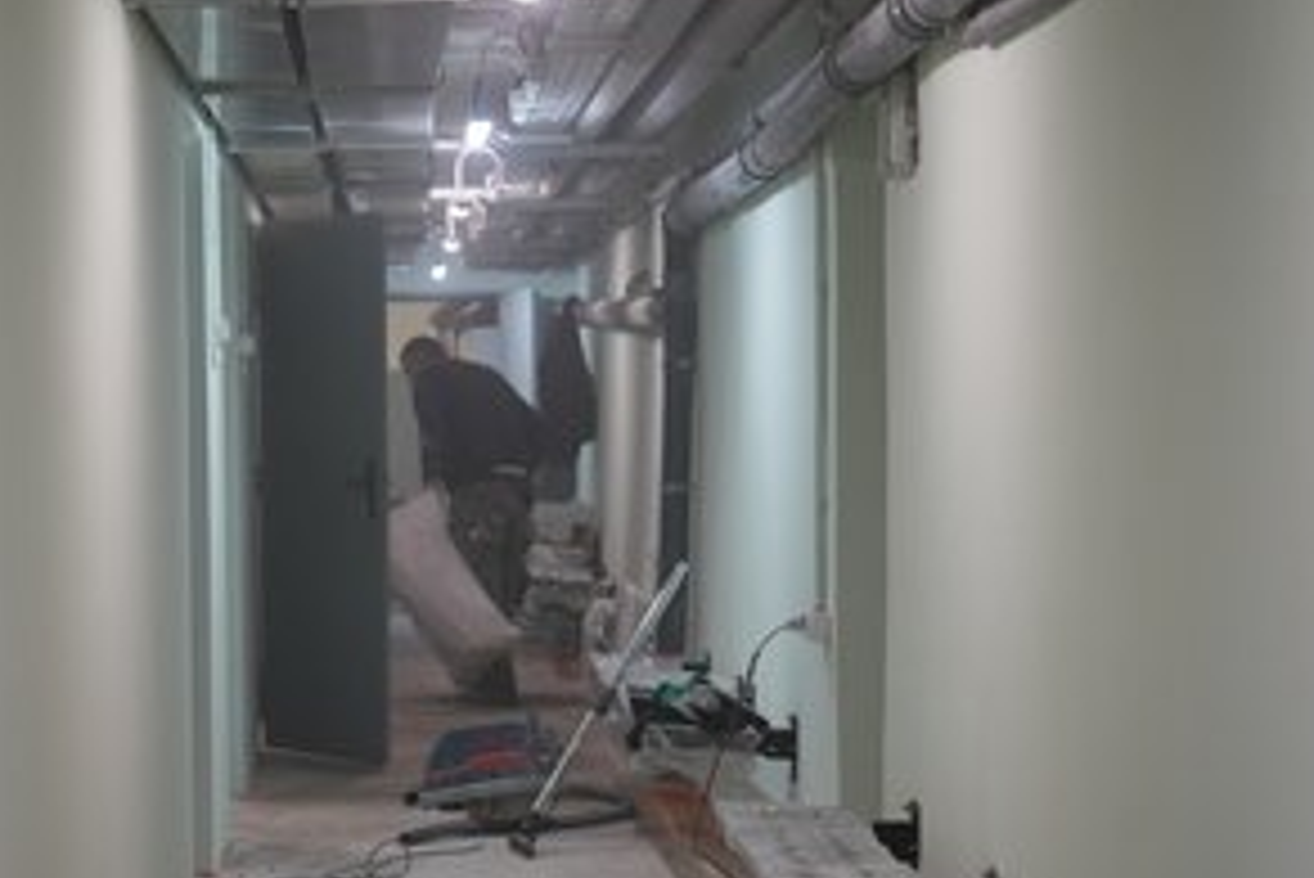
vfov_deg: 14.3
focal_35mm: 96
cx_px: 454
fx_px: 3506
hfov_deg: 21.2
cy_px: 507
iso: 1250
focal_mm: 70
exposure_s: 1/160
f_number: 4
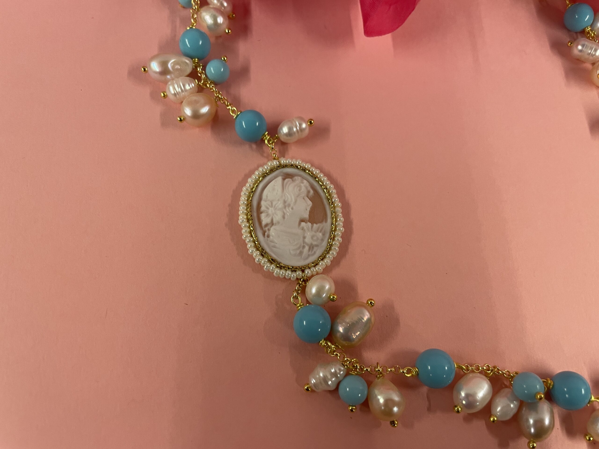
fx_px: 450
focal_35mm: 26
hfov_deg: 67.3
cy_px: 224
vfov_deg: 53.1
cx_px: 300
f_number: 1.6
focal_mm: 4.2
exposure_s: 1/50
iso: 100
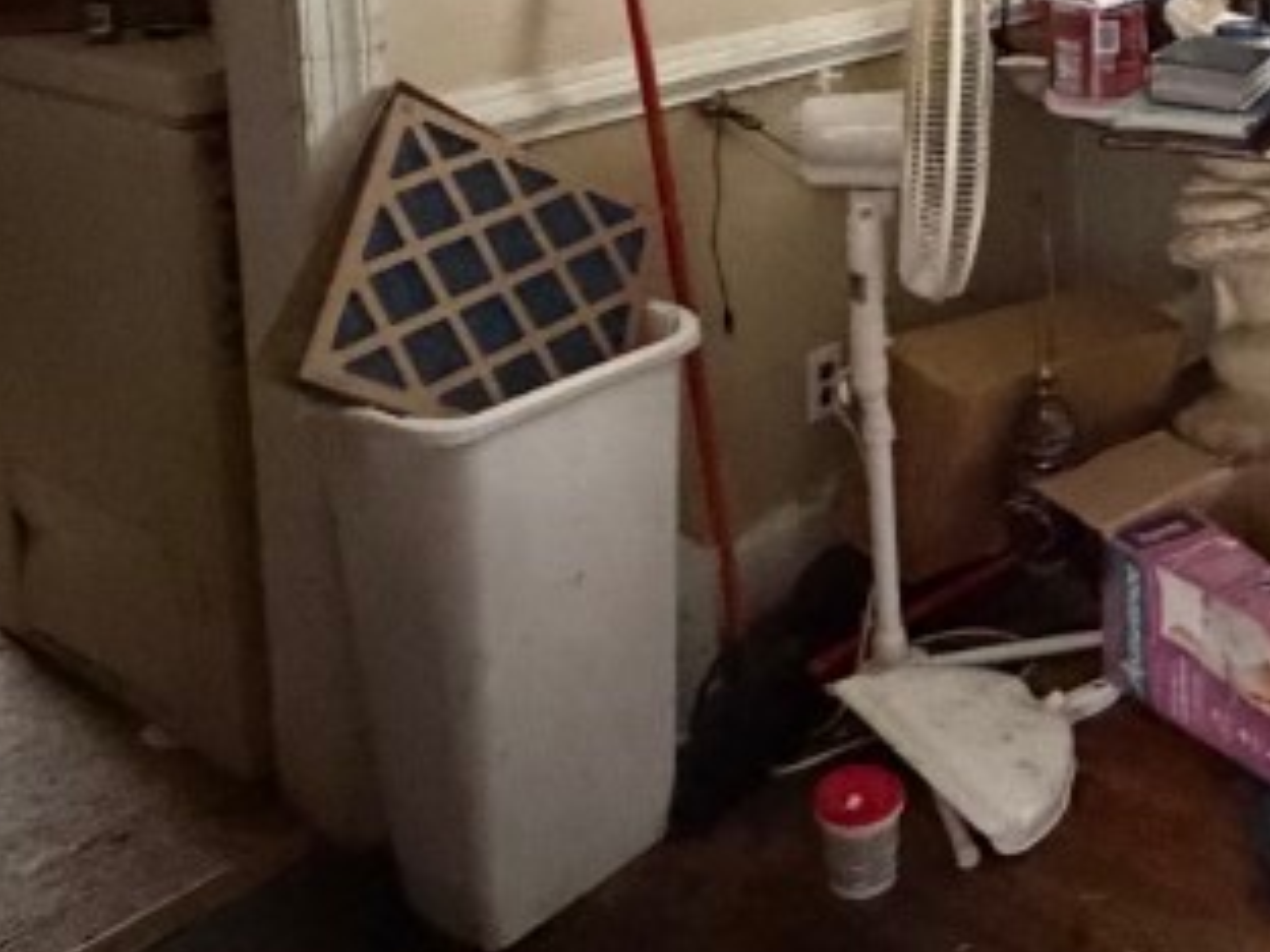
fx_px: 1688
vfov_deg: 29.2
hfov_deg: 38.8
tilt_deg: -7.1
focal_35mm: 46
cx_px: 1107
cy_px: -24
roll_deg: +0.2
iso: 1250
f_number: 2.2
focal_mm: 2.22
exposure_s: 1/49
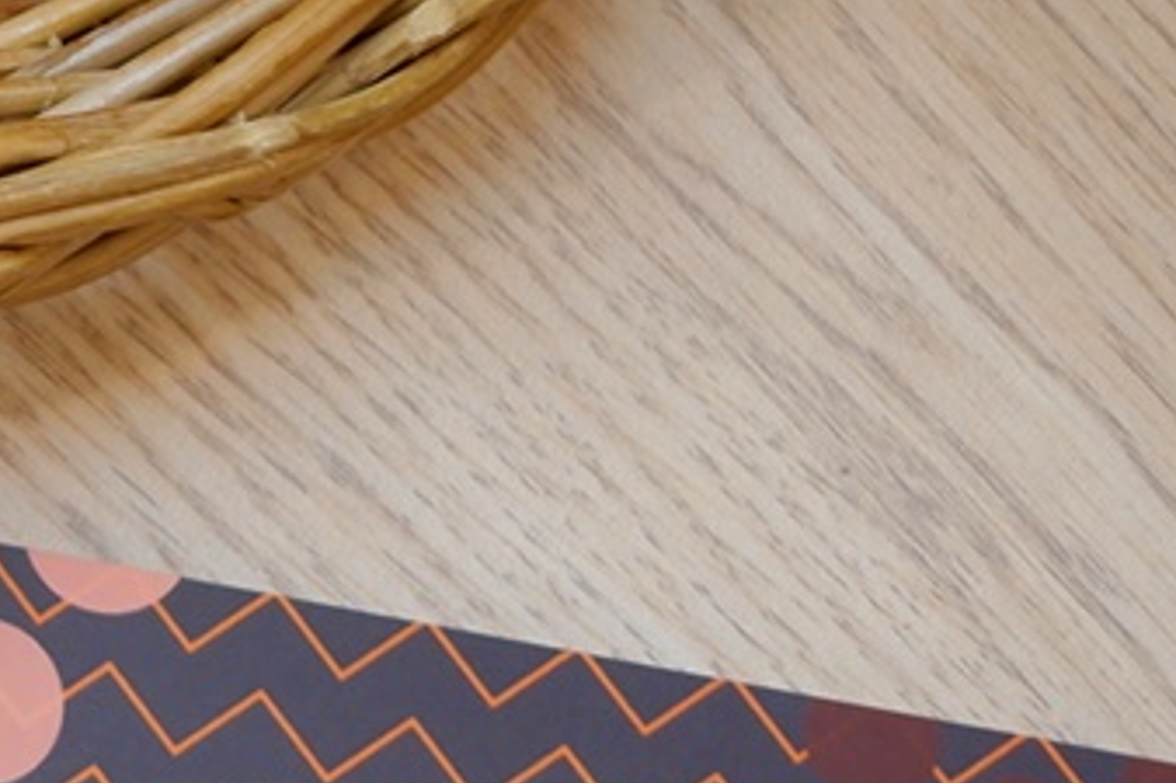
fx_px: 6334
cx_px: -1427
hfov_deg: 9.6
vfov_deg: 7.1
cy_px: 374
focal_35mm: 194
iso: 200
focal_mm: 27
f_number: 2.8
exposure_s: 1/58
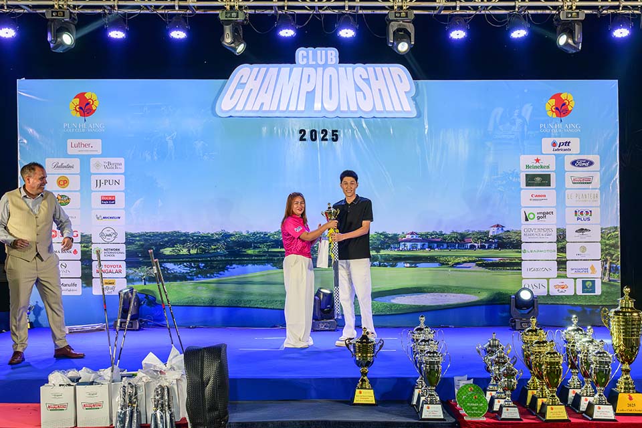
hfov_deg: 60.3
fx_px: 553
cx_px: 321
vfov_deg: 42.3
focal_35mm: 31
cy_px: 214
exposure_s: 1/250
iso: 2800
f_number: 6.3
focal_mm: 31
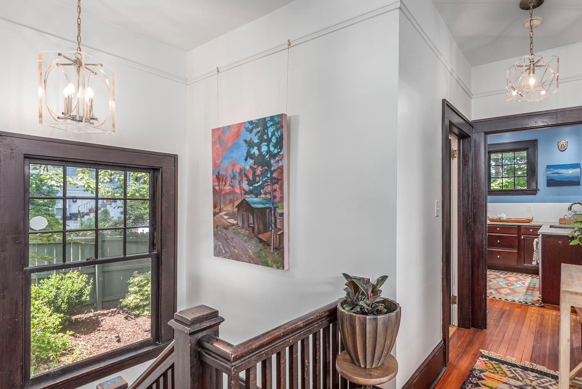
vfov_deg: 67.4
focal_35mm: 18
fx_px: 291
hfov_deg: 89.0
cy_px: 207
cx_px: 344
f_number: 8
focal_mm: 14
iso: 320
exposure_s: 1/80
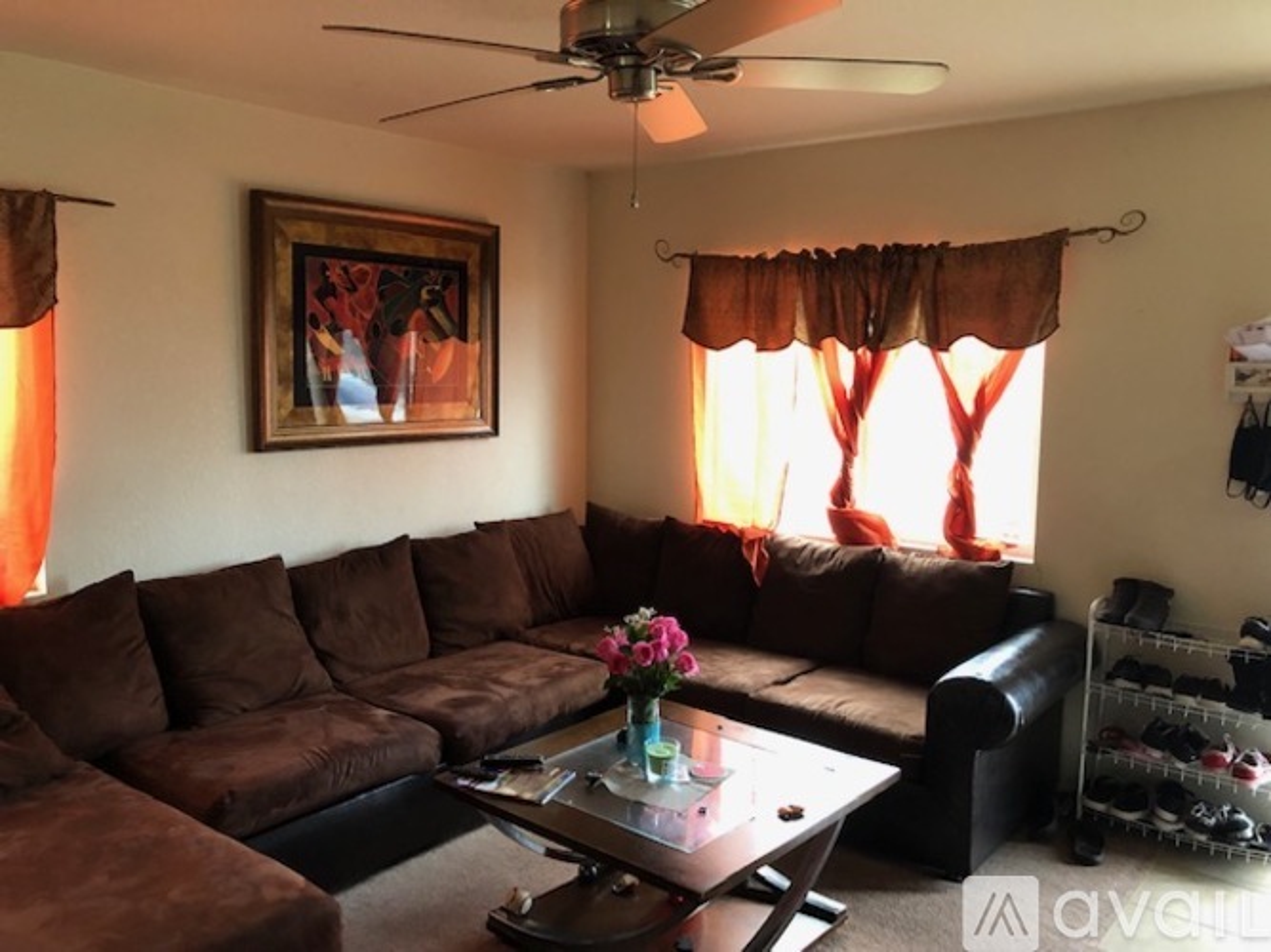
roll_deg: -0.5
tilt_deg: -5.5
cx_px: 636
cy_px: 476
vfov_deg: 49.7
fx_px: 1028
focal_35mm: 28
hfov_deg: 63.5
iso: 100
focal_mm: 3.99
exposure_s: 1/13
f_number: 1.8
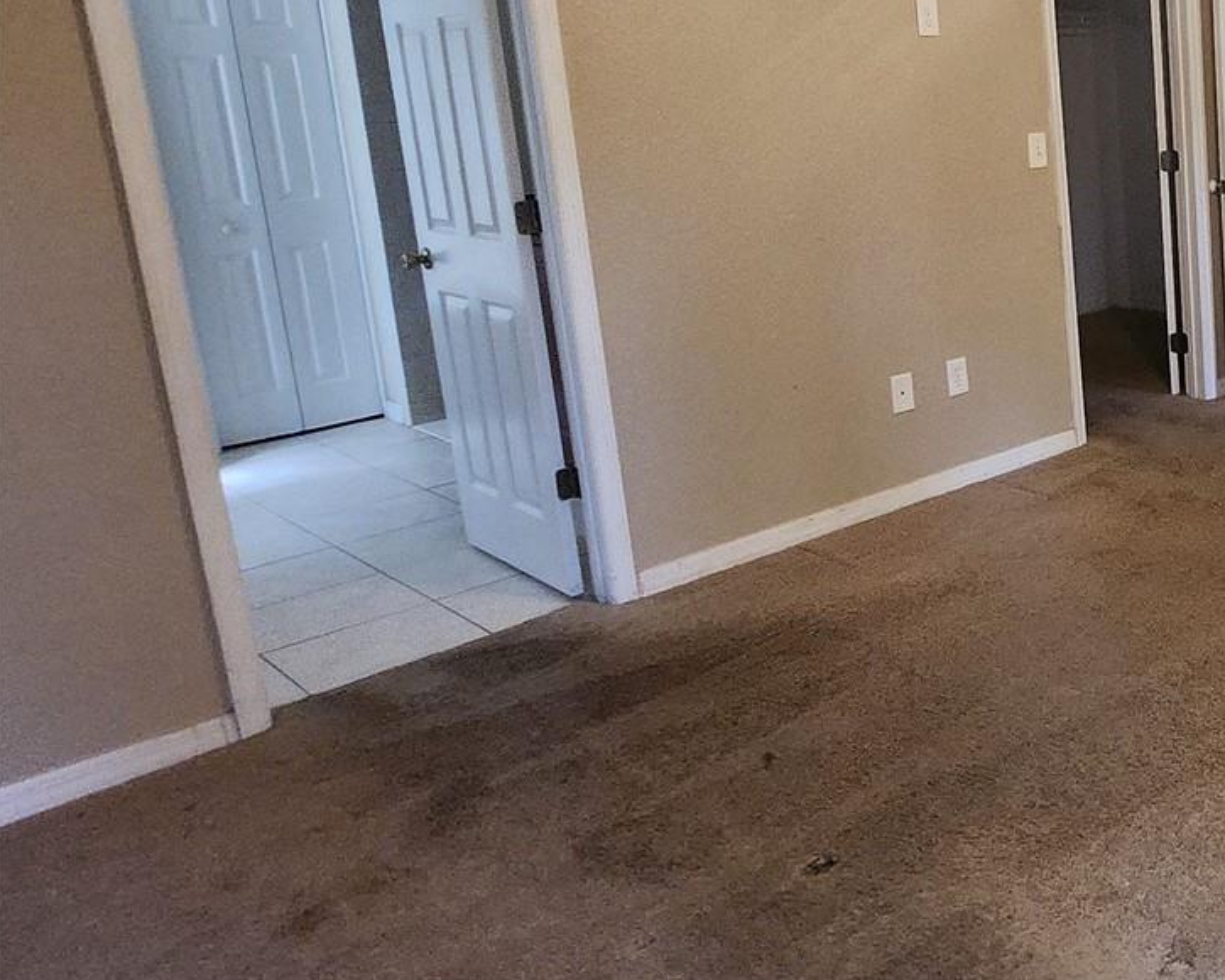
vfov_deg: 50.1
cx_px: 1347
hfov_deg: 46.2
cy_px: 284
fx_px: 1015
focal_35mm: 28
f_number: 2.2
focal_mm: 1.7
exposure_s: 1/60
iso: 320
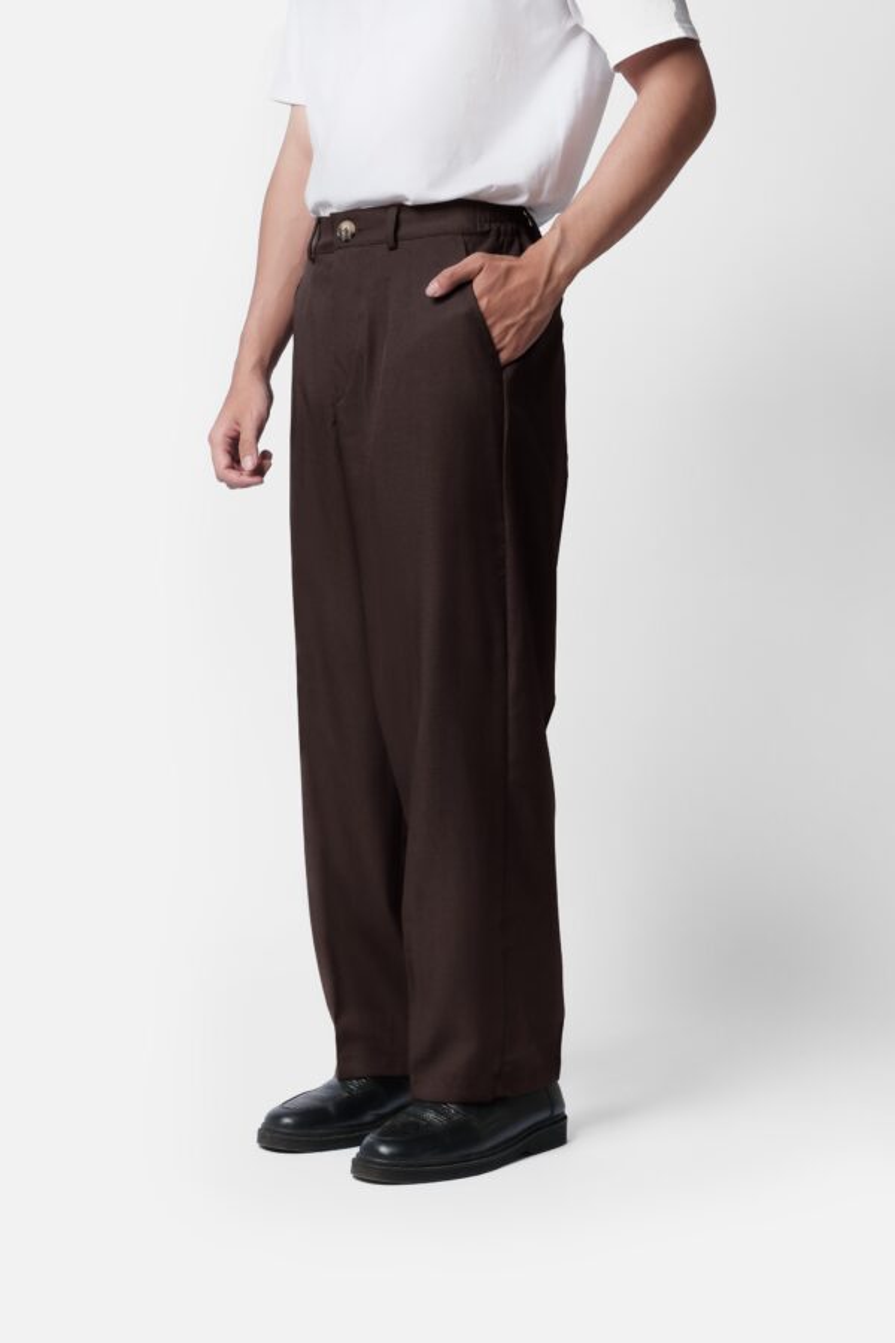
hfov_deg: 21.9
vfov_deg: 32.4
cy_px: 672
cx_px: 448
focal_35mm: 62
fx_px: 2312
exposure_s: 1/125
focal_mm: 41.4
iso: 640
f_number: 6.4
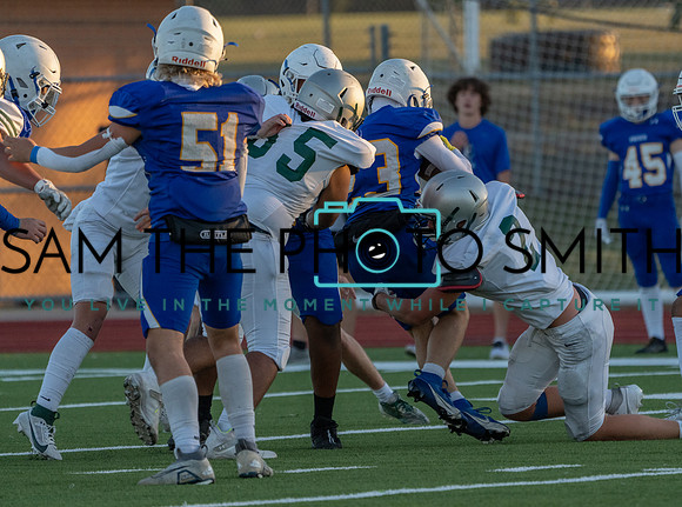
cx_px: 439
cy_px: 214
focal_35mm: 536
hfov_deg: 3.7
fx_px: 10526
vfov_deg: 2.8
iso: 2000
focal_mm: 400
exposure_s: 1/1250
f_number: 5.6
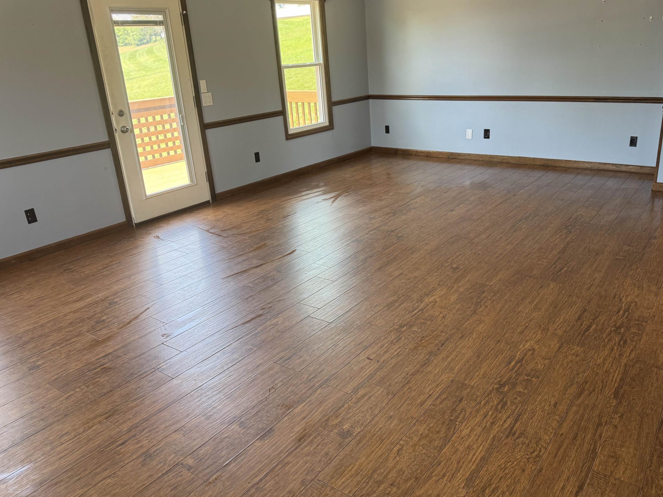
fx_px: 517
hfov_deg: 65.1
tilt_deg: -20.3
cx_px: 371
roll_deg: +2.9
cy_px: 237
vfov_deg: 51.3
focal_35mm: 27
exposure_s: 1/120
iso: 125
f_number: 1.78
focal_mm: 6.76
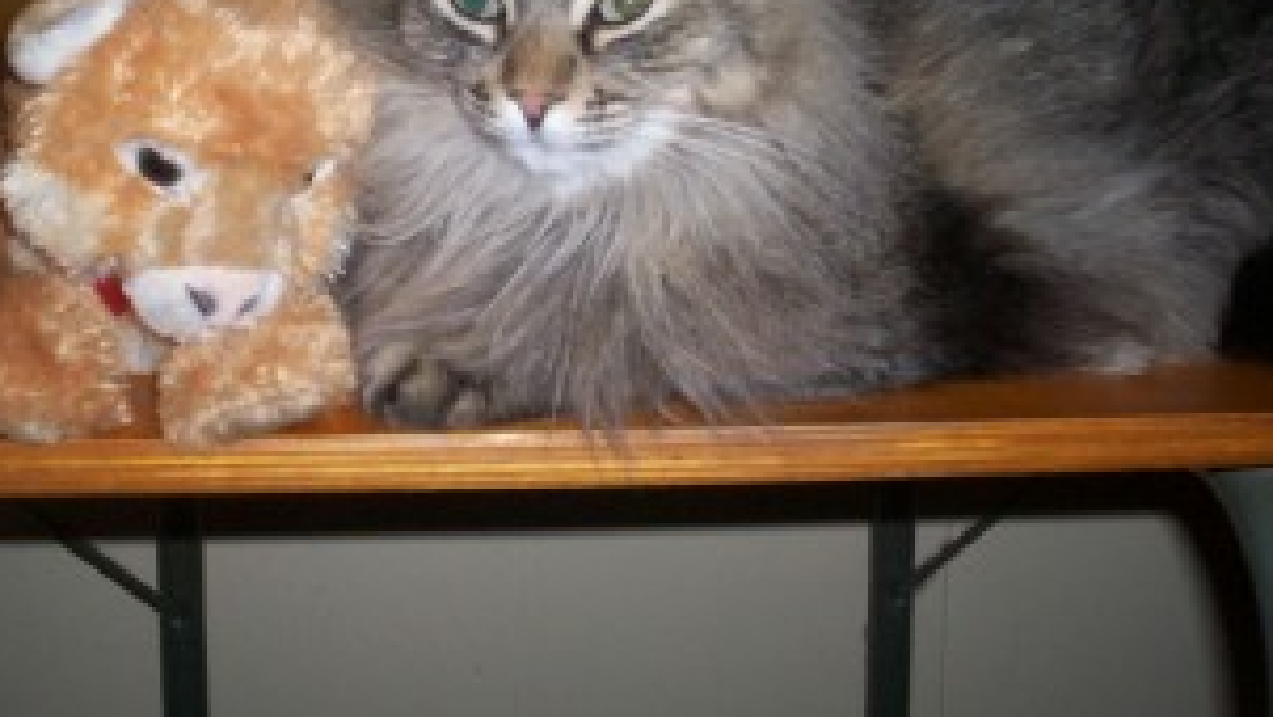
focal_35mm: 52
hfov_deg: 39.8
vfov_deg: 23.0
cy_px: 236
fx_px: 1756
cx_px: 548
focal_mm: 5.9
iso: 140
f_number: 4.5
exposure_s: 1/64
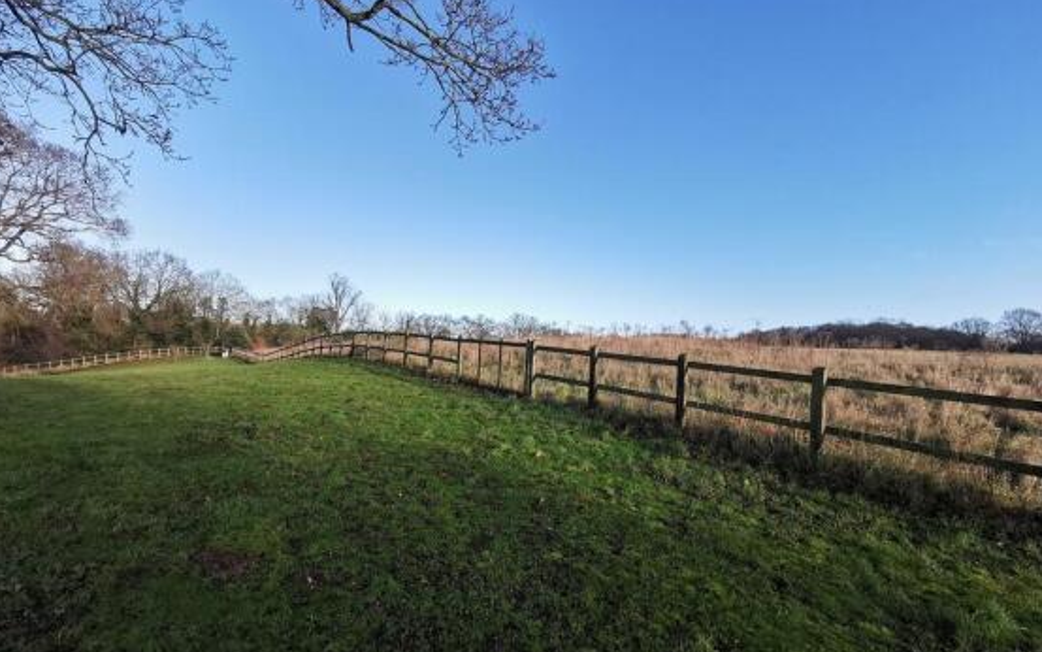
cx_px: 510
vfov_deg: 62.2
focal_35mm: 19
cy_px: 340
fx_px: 540
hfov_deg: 88.0
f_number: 2.2
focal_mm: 2.26
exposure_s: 1/539
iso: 50
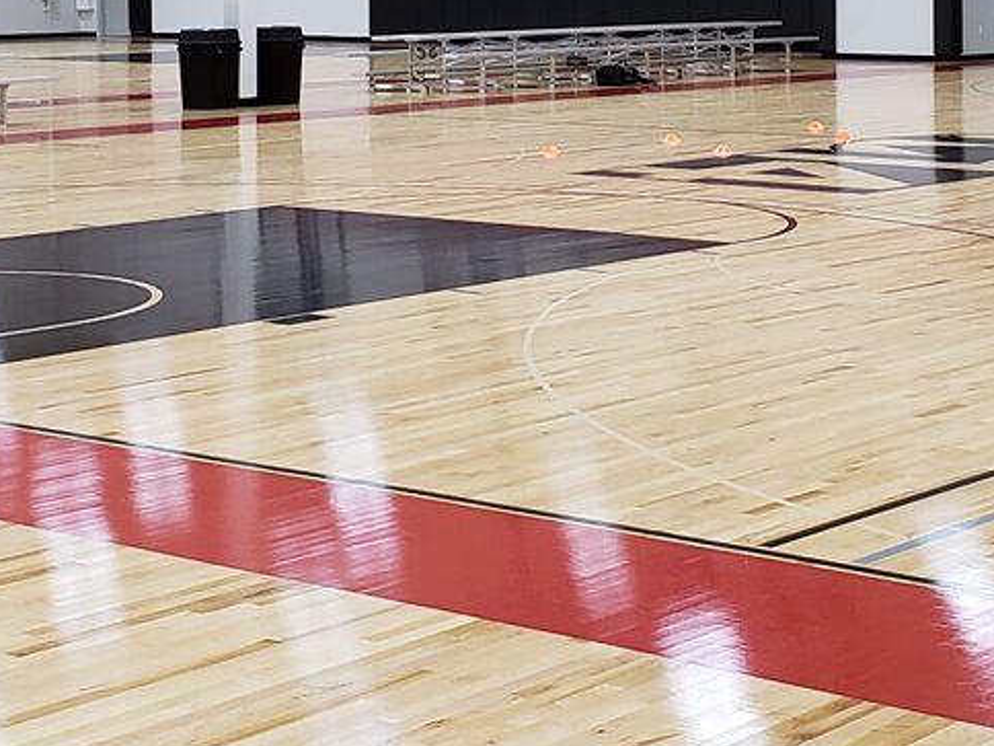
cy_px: -8
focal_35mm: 86
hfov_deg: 22.6
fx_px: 2469
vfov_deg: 16.8
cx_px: 700
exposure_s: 1/60
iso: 160
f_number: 2.4
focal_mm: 4.3
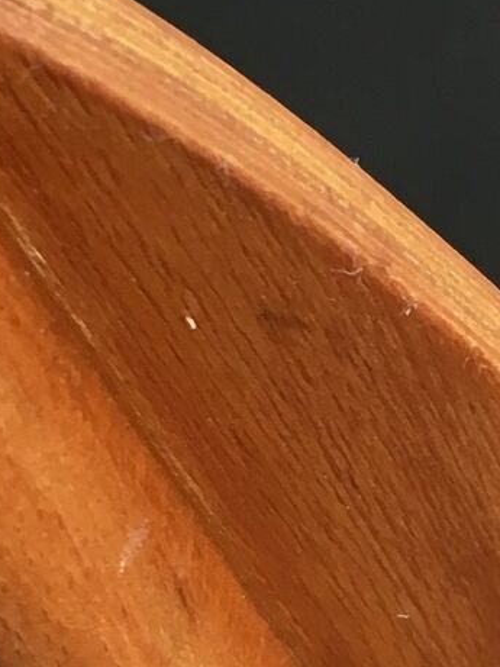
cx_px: 404
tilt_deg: -50.0
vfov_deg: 15.3
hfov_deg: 11.7
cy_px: 690
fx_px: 2427
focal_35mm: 126
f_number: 2.2
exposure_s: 1/33
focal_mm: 4.15
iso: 80
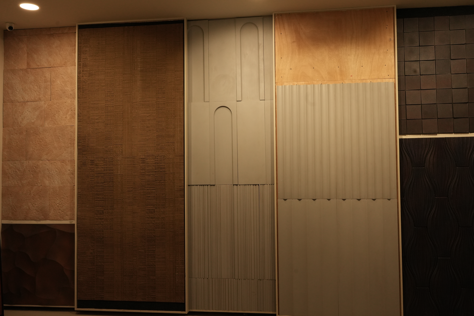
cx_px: 237
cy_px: 158
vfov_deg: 37.9
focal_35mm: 35
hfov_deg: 54.4
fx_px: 461
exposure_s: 1/160
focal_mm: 35
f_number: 9
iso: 2000
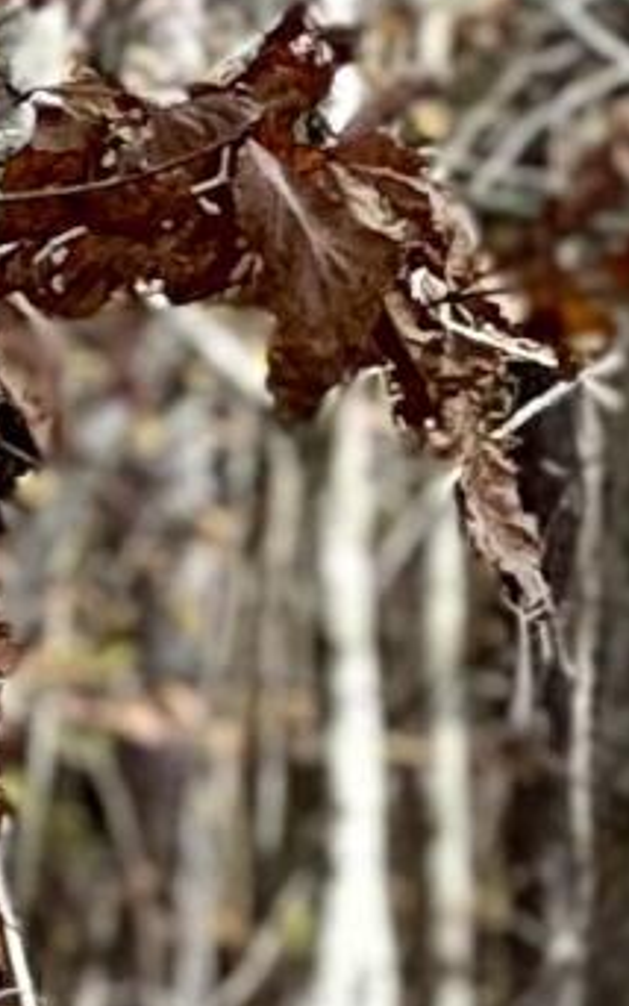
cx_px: 182
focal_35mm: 715
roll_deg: -1.2
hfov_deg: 1.8
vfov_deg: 2.9
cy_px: 1903
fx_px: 19594
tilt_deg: -2.0
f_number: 2.8
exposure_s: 1/99
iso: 32
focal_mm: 9
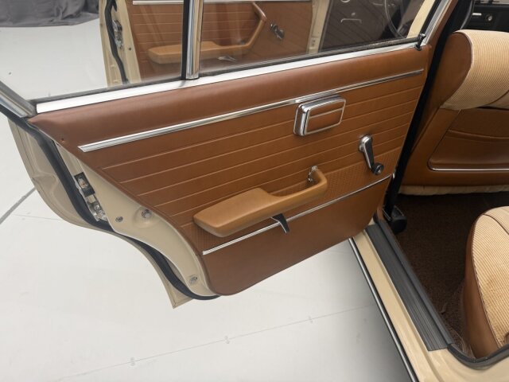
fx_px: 353
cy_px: 191
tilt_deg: -36.2
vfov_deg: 56.8
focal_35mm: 24
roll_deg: -2.5
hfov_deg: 71.6
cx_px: 254
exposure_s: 1/49
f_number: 1.78
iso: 100
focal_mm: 6.76
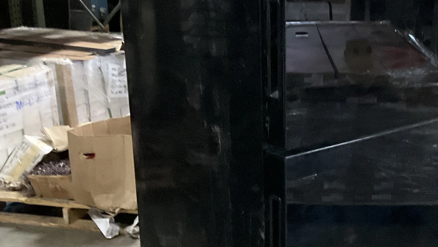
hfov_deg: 31.4
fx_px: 767
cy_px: 201
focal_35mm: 66
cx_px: 321
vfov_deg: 18.1
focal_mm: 3
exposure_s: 1/30
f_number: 1.8
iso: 500
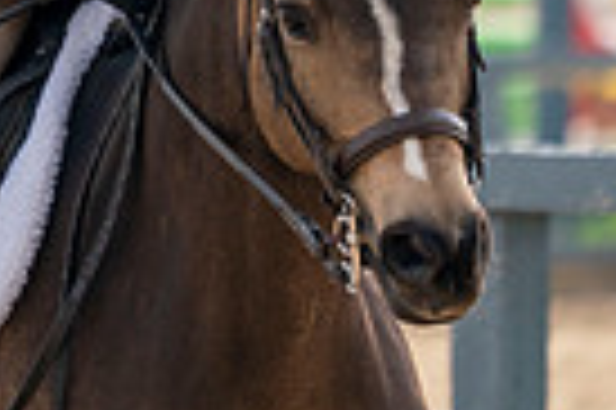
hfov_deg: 1.4
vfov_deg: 1.0
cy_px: -390
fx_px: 24354
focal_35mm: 1425
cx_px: -324
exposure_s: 1/400
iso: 160
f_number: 5.6
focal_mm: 336
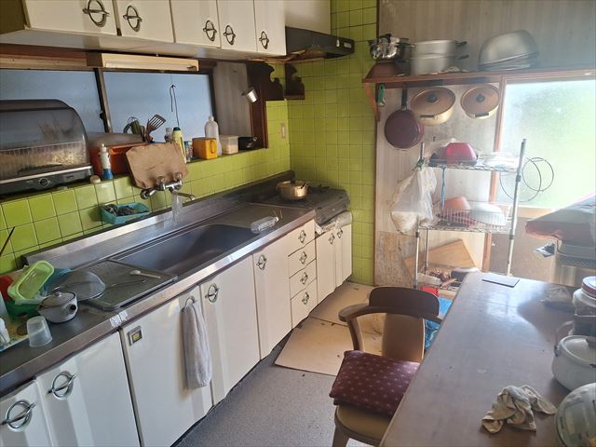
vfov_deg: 58.9
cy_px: 224
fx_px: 396
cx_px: 298
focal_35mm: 23
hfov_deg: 73.9
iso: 50
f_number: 1.8
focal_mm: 5.54
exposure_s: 1/100
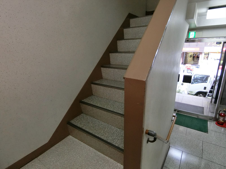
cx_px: 113
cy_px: 84
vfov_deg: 68.7
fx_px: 124
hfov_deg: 84.7
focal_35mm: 19
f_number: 2.7
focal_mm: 4.06
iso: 400
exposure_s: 1/60
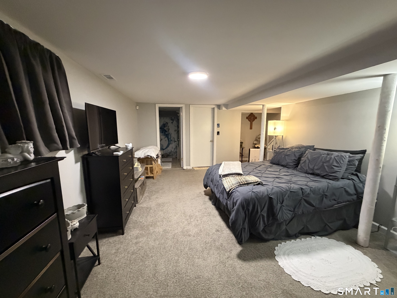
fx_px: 161
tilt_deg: -8.3
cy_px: 149
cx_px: 198
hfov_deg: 102.1
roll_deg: +0.5
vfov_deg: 85.7
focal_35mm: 14
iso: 1000
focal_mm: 2.22
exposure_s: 1/60
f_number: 2.2
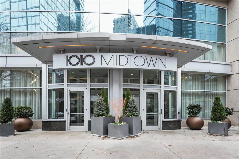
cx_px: 120
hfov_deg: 81.2
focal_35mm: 21
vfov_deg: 59.5
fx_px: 139
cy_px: 80
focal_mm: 21
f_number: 8
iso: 400
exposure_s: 1/25
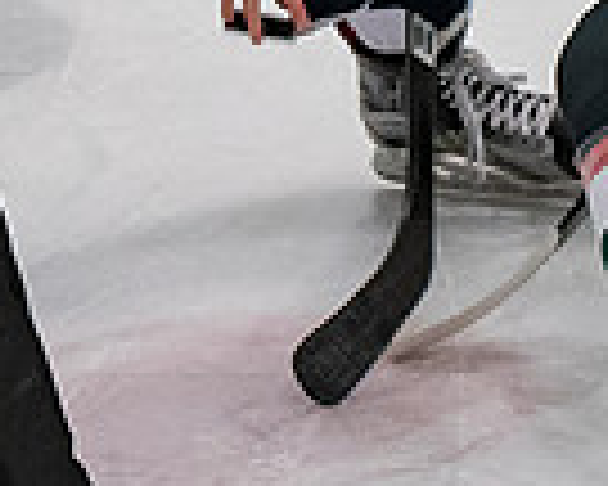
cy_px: -385
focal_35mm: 483
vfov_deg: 3.2
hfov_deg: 4.0
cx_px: 111
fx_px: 8691
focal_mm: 70
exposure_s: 1/800
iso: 1800
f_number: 3.5
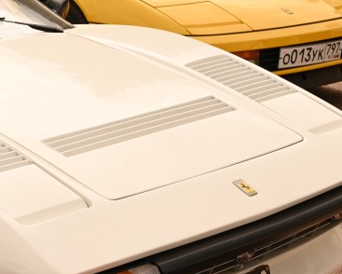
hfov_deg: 17.7
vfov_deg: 14.8
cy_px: 102
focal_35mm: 104
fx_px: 1053
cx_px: -44
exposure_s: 1/250
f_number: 8
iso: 125
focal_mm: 37
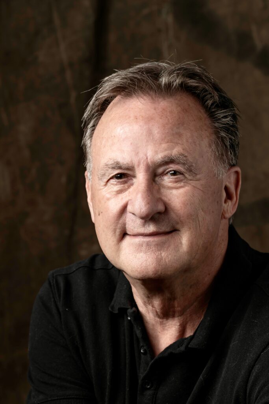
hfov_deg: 10.2
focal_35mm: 135
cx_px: 134
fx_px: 1512
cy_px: 202
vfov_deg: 15.2
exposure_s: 1/200
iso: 250
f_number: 7.1
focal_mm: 135
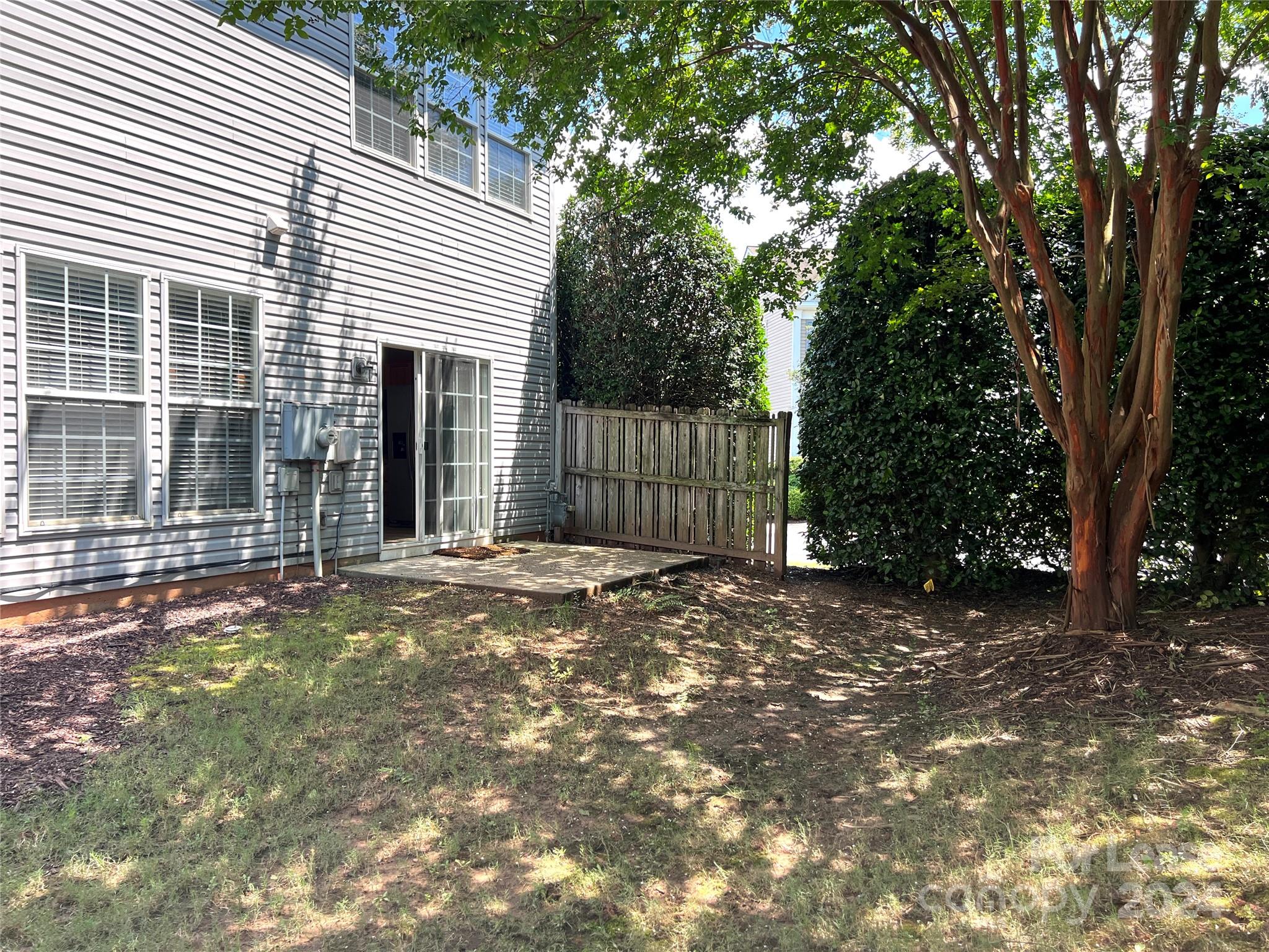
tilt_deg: -0.6
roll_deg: +0.5
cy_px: 476
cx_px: 634
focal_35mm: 26
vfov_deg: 53.1
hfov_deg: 67.3
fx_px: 953
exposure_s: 1/692
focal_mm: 5.7
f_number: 1.5
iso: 50
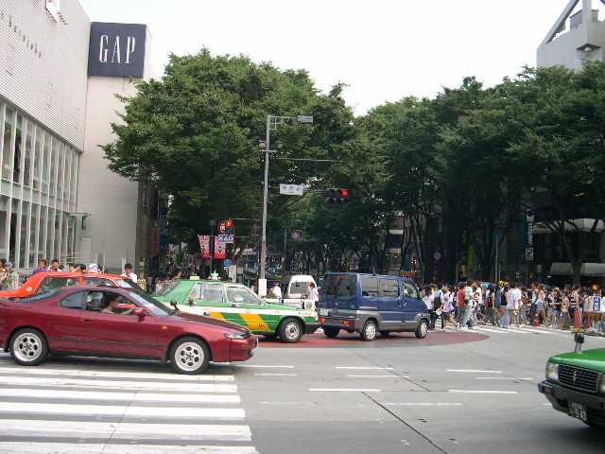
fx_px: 664
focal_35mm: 38
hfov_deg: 49.0
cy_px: 227
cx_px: 302
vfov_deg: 37.7
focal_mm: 8
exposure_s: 1/540
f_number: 2.8
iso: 100
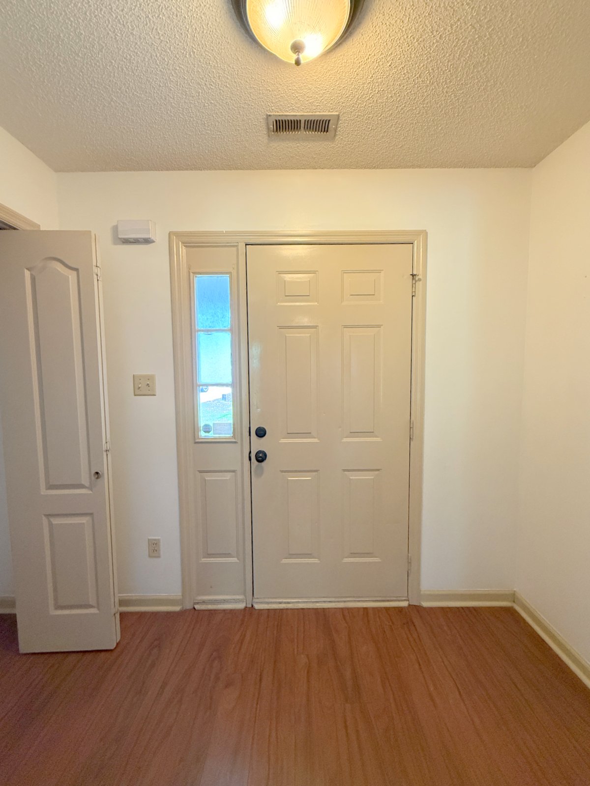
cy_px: 393
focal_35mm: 14
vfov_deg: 102.1
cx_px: 295
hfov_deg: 85.7
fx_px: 318
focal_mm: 2.22
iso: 500
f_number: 2.2
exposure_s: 1/120
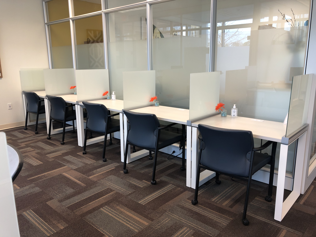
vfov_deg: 49.7
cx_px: 158
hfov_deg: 63.4
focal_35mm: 28
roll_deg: +0.9
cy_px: 118
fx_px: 256
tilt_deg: -13.2
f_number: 1.8
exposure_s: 1/30
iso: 40
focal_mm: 3.99
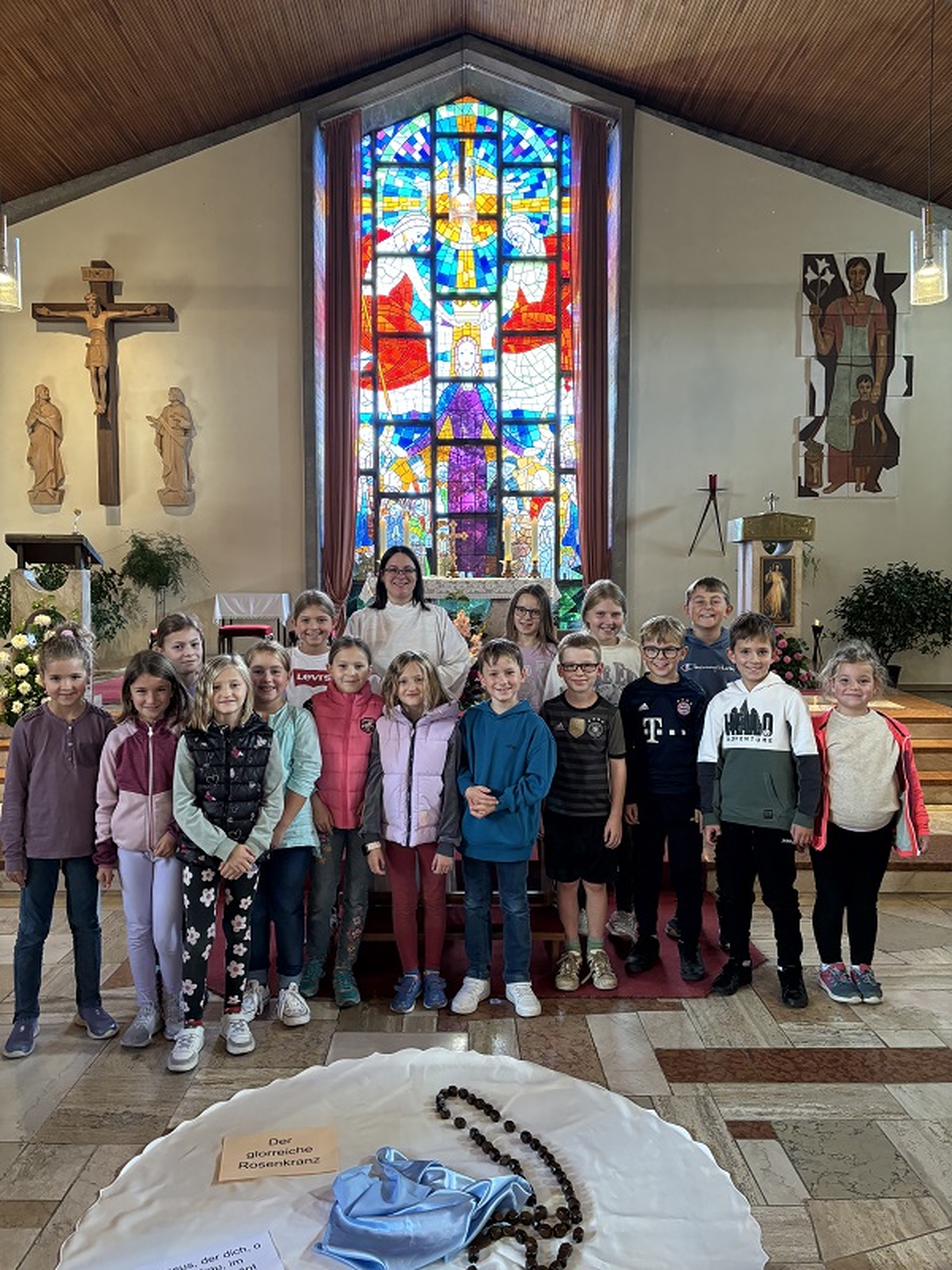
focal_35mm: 26
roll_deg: -0.4
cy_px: 635
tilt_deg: -2.7
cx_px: 476
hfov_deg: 53.1
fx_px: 953
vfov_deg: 67.3
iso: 200
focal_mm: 5.96
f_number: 1.6
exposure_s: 1/50
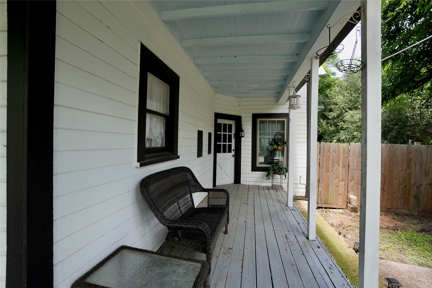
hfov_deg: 100.4
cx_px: 216
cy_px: 144
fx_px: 180
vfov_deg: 77.3
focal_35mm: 15
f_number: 6.3
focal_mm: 10
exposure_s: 1/50
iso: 160
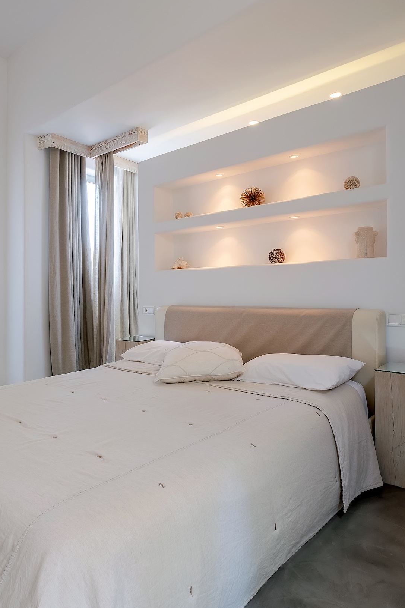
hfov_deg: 55.0
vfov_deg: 76.1
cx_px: 183
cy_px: 302
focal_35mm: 23
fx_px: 388
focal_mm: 10
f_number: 10
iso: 200
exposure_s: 1/10
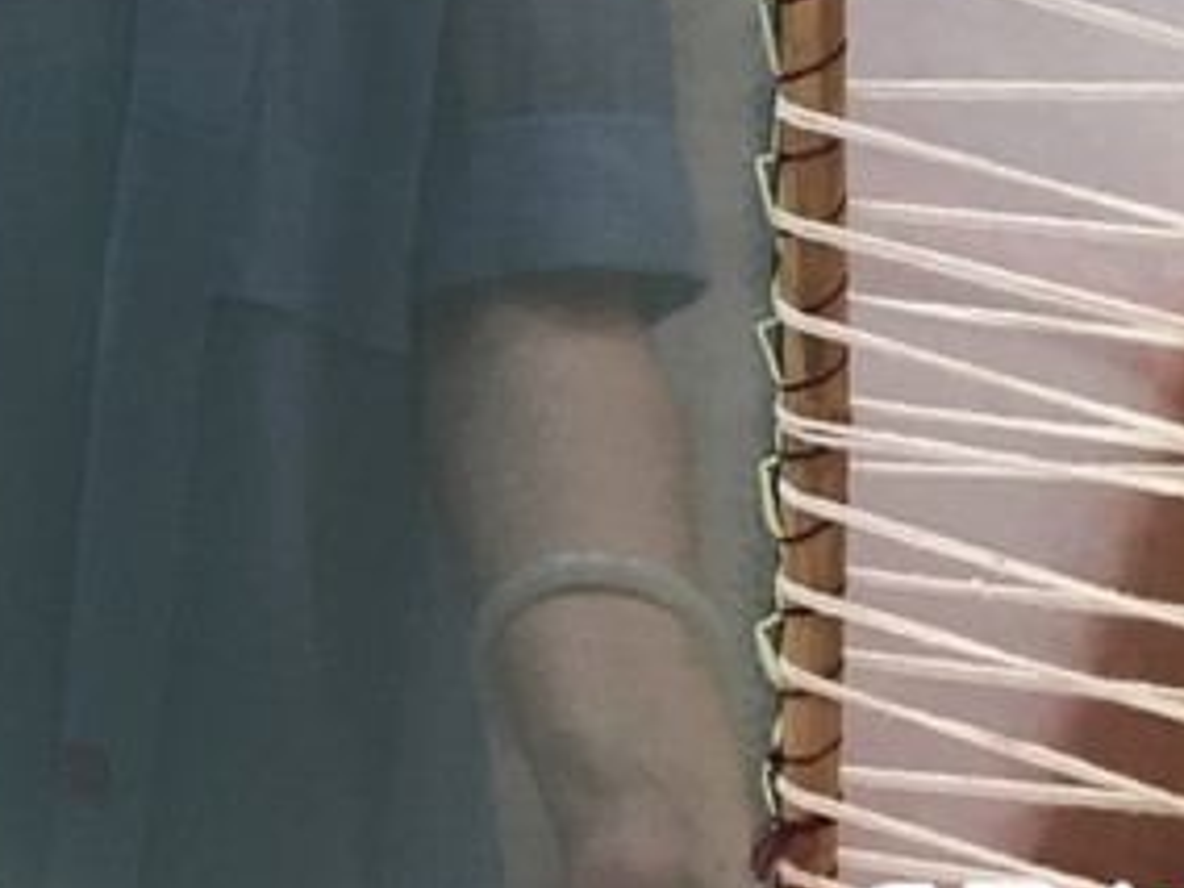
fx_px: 3147
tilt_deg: -10.0
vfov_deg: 15.5
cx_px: -121
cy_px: -190
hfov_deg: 20.3
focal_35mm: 92
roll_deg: -0.1
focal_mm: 4.15
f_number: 2.2
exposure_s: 1/33
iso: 64
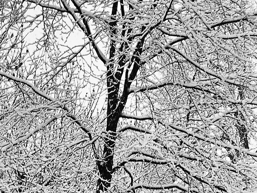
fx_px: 847
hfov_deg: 15.3
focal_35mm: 114
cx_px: 440
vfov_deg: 12.9
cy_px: 173
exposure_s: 1/100
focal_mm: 18
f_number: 5.6
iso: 100
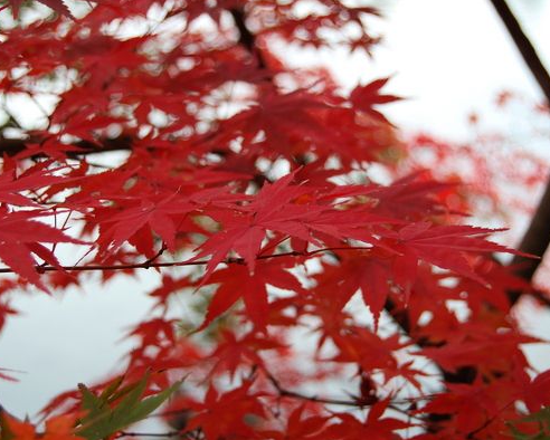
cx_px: 231
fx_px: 1172
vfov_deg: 21.3
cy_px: 221
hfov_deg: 26.4
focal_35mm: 72
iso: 200
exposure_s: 1/80
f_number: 5.3
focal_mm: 42
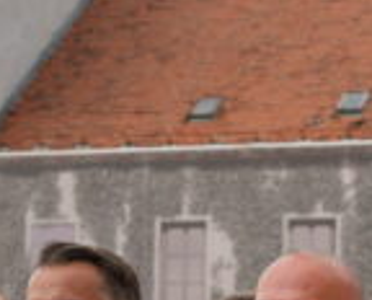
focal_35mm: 195
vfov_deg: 7.8
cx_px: 558
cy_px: 473
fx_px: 2153
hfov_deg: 9.6
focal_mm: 50
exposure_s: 1/100
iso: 100
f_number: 7.1
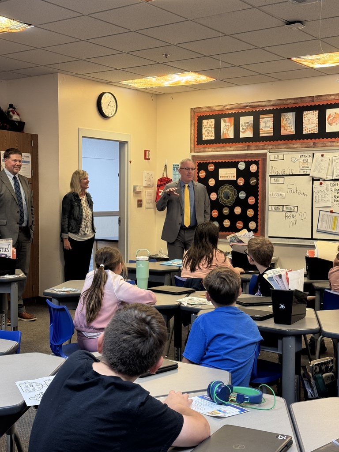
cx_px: 170
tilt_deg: -3.7
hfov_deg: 30.3
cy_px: 226
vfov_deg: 39.7
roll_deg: +0.0
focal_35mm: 48
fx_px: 627
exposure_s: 1/60
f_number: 1.78
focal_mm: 6.76
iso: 125
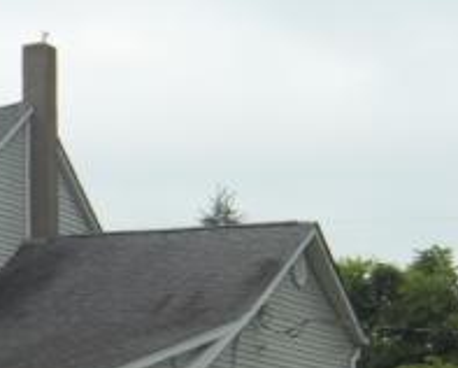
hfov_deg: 10.4
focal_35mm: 181
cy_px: 389
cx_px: -181
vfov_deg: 8.5
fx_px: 2456
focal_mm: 11.3
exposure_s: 1/125
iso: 64
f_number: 9.6
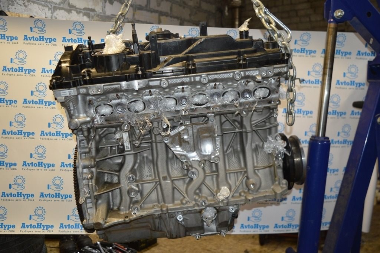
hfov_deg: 53.2
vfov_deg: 36.8
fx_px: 380
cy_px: 126
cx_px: 190
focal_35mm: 36
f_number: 4
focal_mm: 24
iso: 500
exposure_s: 1/60
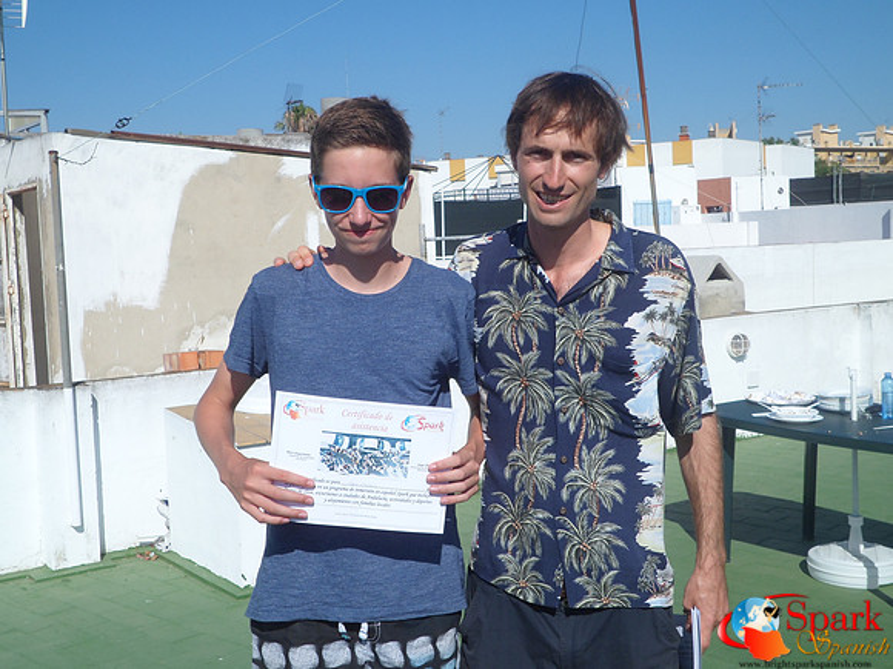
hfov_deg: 44.8
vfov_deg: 34.3
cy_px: 334
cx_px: 446
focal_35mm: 42
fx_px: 1083
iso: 80
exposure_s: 1/1000
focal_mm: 7.8
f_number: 4.2
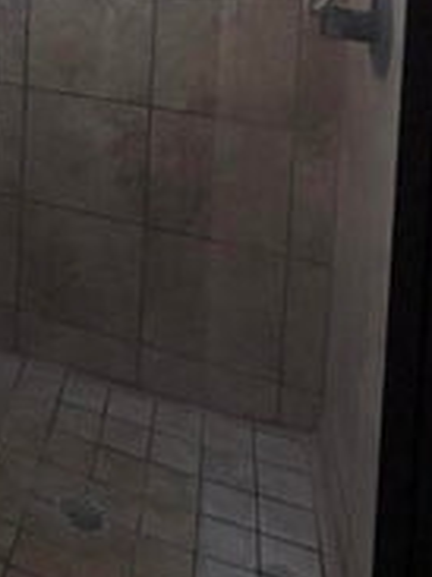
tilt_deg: -3.5
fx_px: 816
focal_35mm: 49
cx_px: -218
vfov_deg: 32.9
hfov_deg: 23.6
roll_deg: -0.9
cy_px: -91
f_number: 2.2
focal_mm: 2.22
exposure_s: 1/120
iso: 100
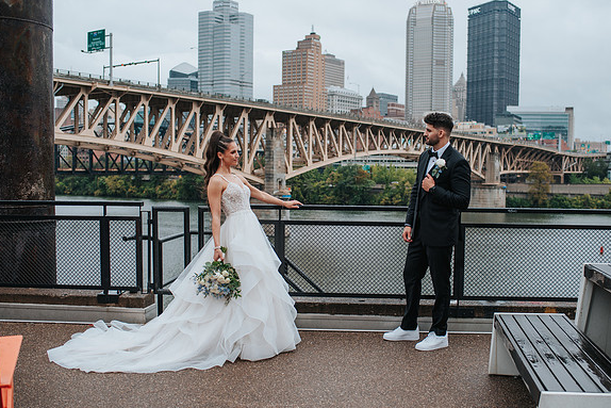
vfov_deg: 32.6
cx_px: 331
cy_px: 220
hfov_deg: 47.4
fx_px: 696
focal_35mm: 41
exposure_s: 1/250
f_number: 2.8
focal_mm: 35
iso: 100
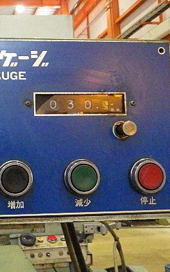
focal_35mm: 45
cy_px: 126
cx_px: -12
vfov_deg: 44.3
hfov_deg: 26.6
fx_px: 333
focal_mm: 5
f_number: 3.5
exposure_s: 1/45
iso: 800
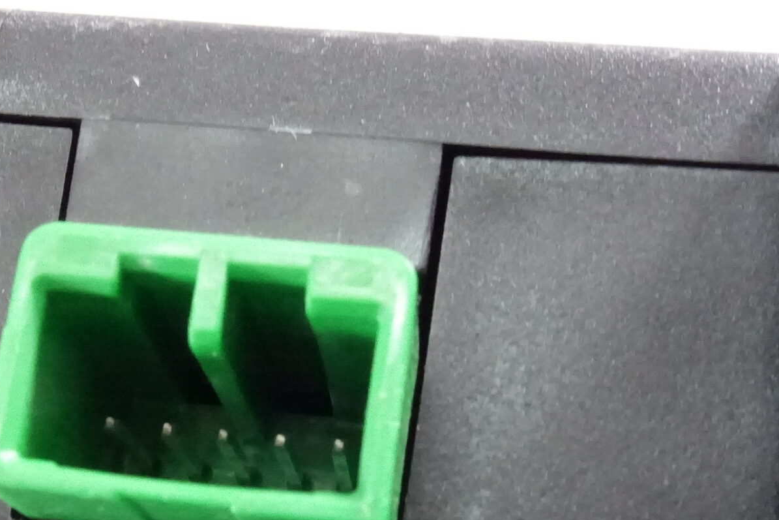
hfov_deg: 33.2
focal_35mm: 60
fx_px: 1298
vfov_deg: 22.1
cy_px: 474
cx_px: 282
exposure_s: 1/30
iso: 6400
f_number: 11
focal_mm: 10.4
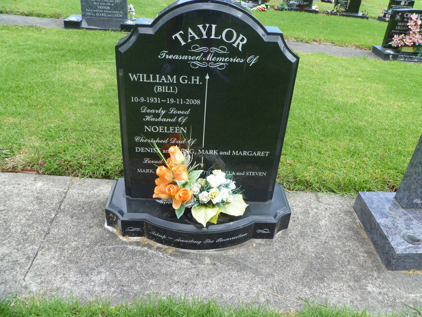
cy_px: 158
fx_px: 341
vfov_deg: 49.7
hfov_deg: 63.4
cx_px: 211
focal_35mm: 28
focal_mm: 5
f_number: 3.3
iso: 80
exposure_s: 1/250
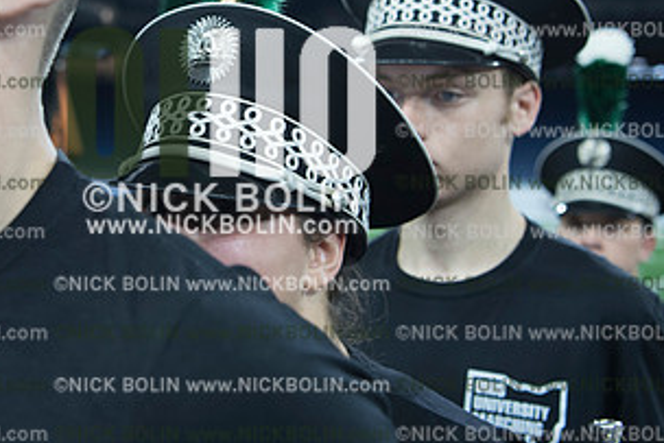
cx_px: 221
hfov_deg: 32.6
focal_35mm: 61
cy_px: 132
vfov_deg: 22.2
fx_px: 1126
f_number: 3.2
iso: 800
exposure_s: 1/500
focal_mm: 32
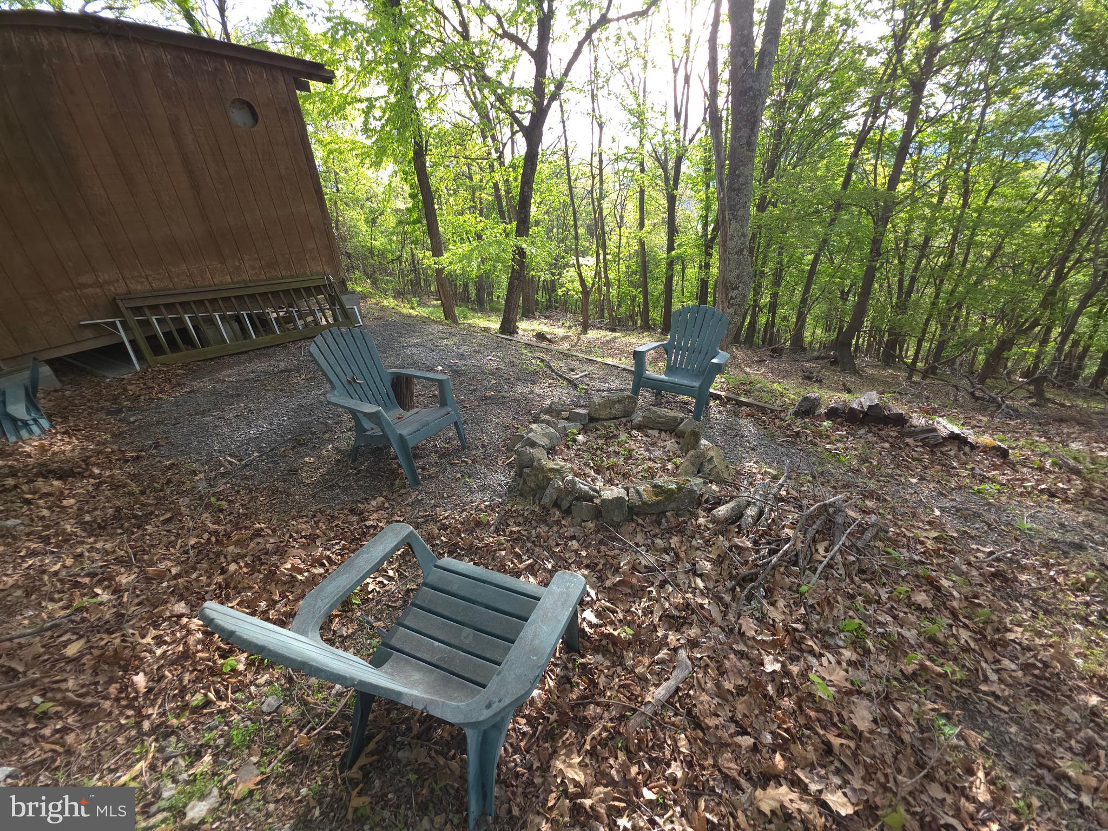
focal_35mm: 13
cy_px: 416
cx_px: 554
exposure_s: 1/60
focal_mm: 2.2
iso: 20
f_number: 1.9
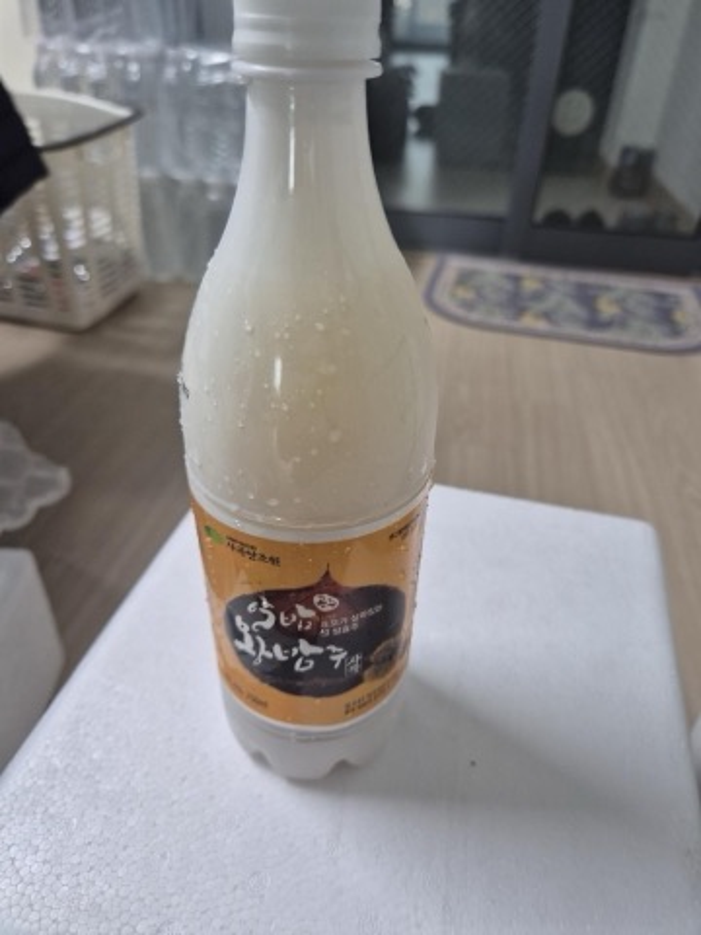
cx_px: 350
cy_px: 468
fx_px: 621
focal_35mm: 23
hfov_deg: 58.9
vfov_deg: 73.9
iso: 400
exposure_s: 1/120
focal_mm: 5.4
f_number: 1.8
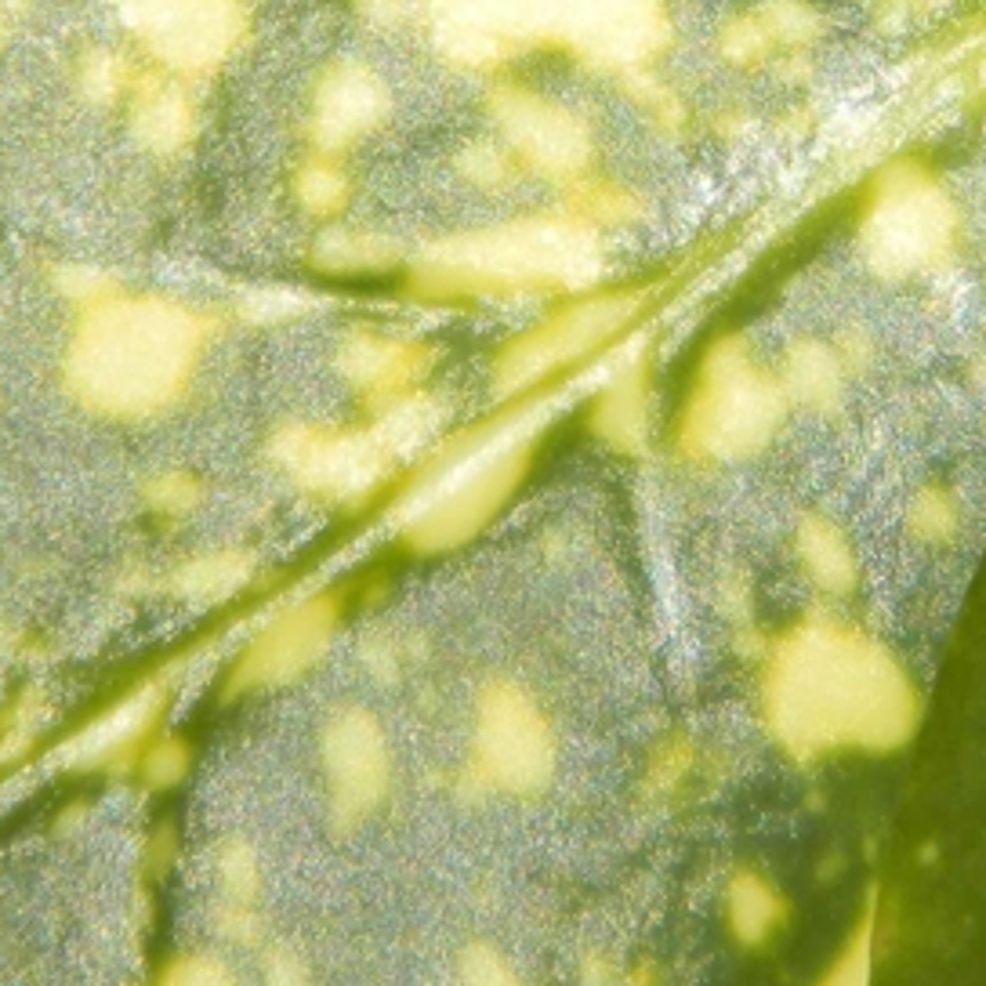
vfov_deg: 3.8
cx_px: 866
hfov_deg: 3.8
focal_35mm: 456
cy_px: -174
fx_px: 14695
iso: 80
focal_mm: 33.1
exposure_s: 1/466
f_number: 5.2
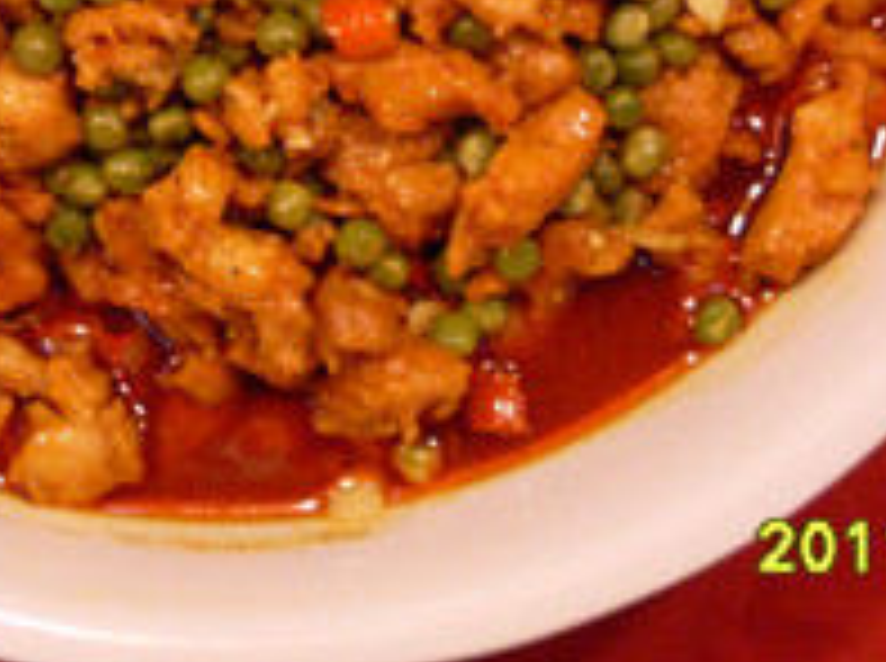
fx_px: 2964
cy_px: -270
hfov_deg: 16.9
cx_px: 166
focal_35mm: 116
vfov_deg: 12.2
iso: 200
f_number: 2.8
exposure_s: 1/30
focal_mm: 6.3
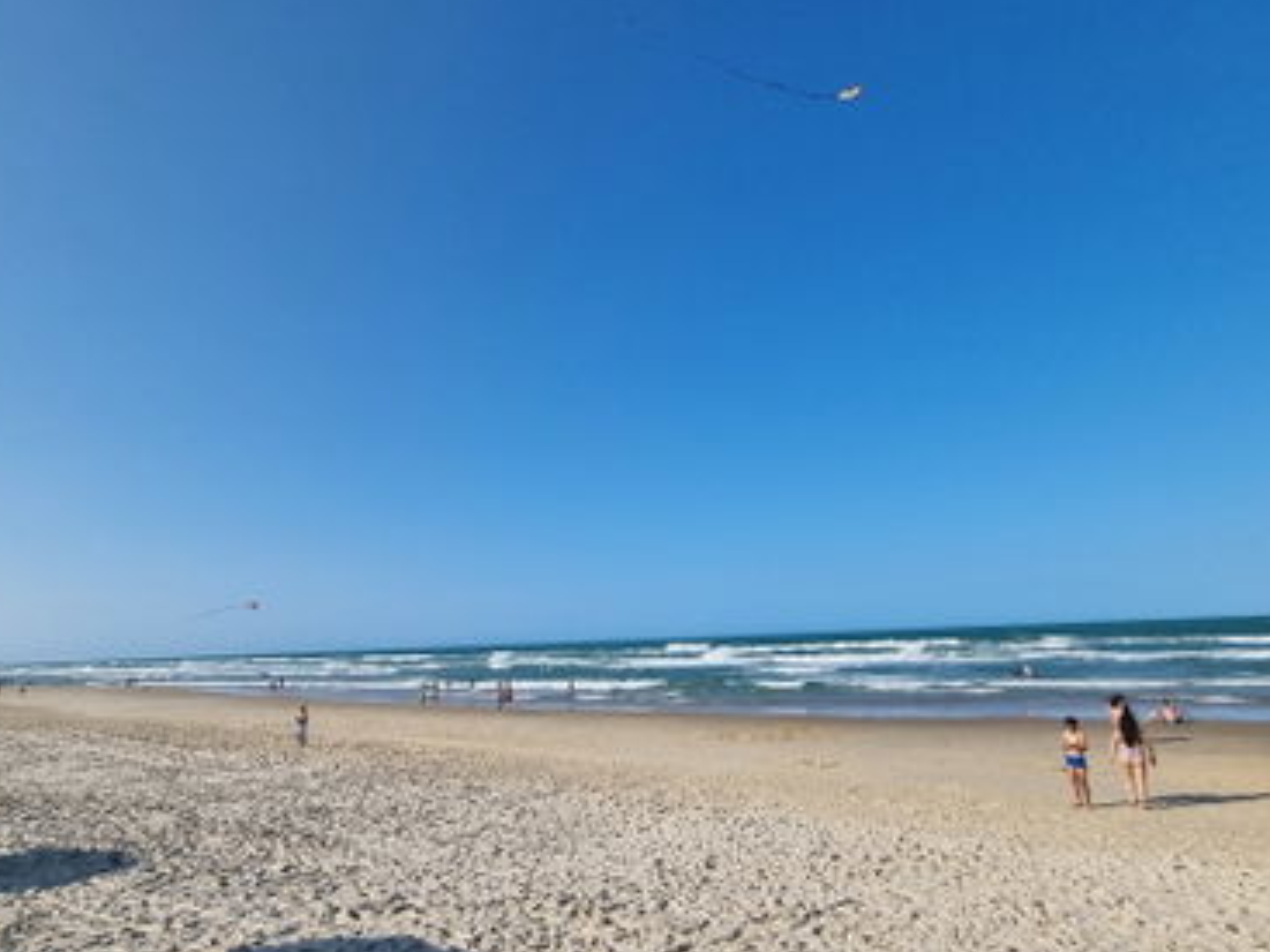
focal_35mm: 17
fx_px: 623
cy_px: 540
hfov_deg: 91.0
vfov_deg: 74.3
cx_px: 613
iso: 50
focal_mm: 2.2
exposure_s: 1/2432
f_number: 2.2
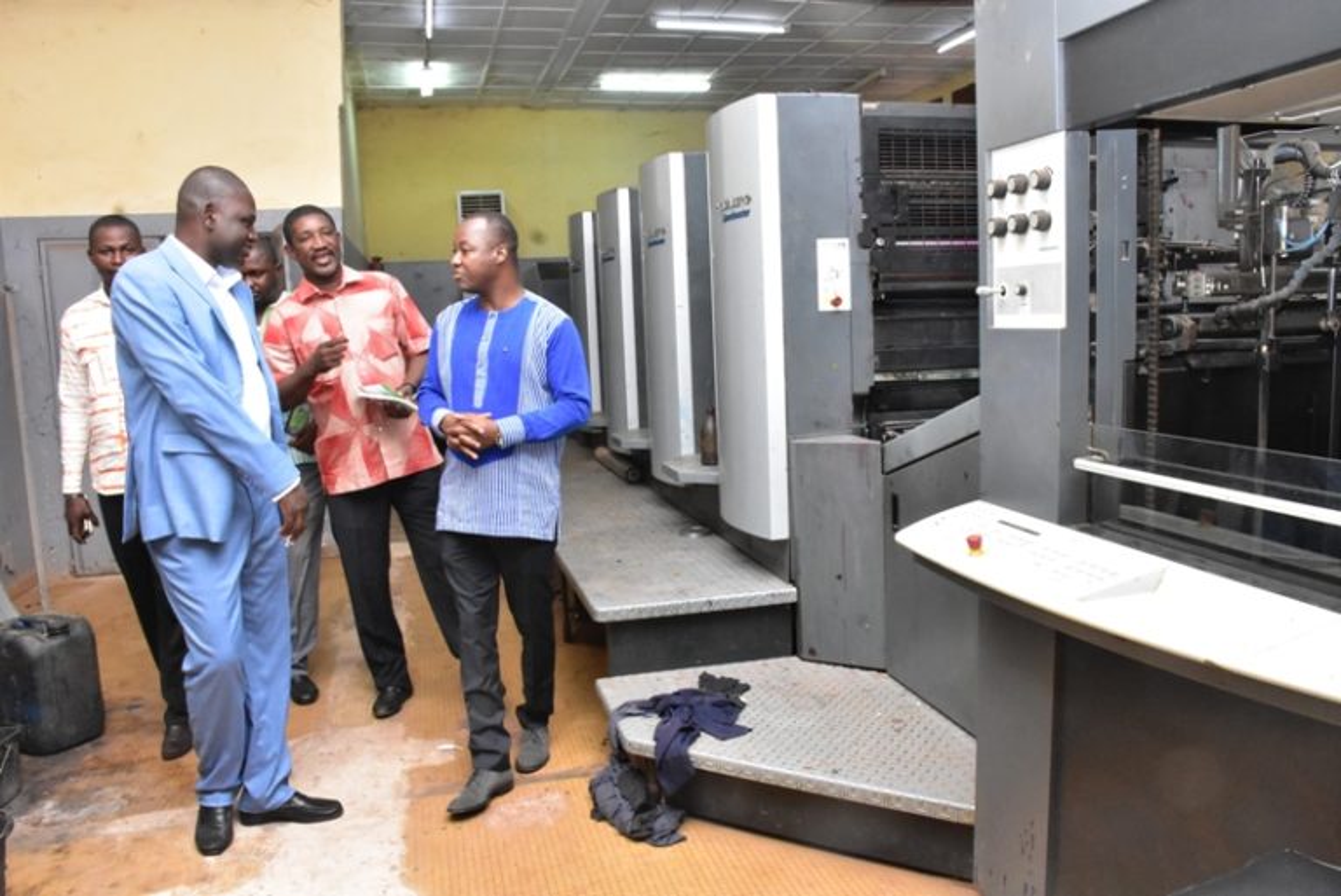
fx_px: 1006
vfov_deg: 48.0
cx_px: 670
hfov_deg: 67.4
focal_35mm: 27
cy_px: 448
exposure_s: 1/125
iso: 6400
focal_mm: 18
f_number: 11
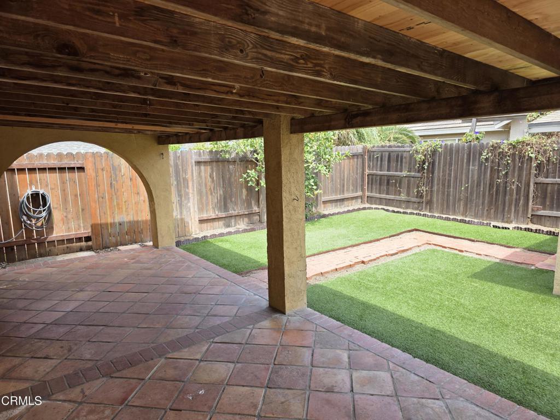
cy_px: 210
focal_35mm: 23
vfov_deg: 58.9
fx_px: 372
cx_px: 280
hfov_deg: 73.9
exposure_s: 1/1395
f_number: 1.7
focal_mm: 6.3
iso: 80
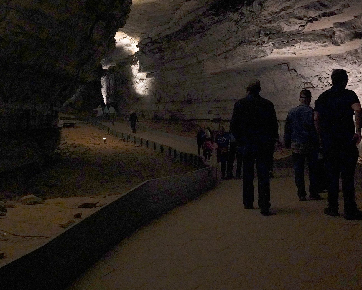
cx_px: 213
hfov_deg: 40.2
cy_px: 127
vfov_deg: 32.7
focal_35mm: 46
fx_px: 493
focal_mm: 32
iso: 12800
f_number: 5.6
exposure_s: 1/60
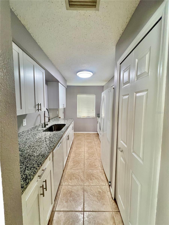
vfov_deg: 106.2
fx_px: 85
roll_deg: +0.2
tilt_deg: -4.1
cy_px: 112
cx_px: 84
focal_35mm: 13
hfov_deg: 89.9
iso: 160
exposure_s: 1/135
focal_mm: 1.57
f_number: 1.8
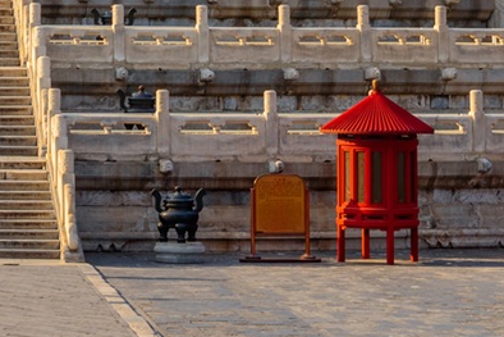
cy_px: -406
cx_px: -78
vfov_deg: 7.1
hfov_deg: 10.9
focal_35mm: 185
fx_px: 2591
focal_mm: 38
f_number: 10
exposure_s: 1/30
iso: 100
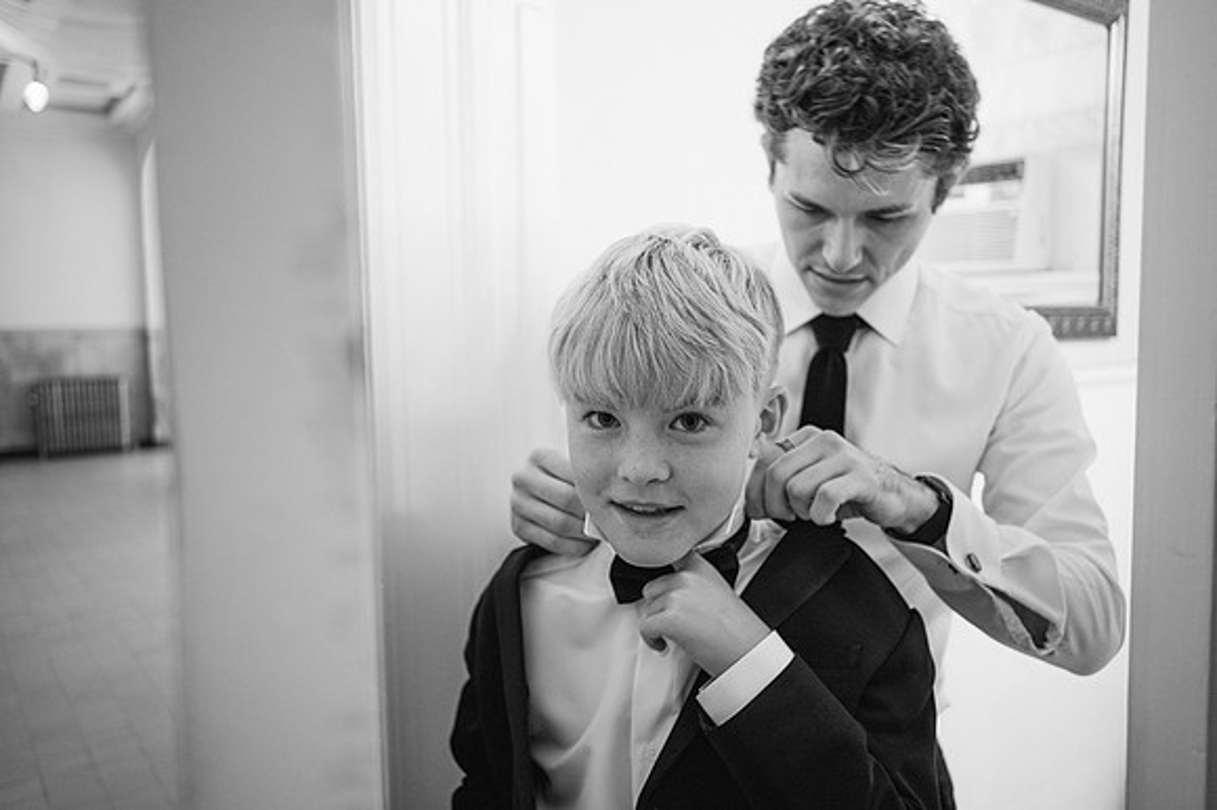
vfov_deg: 46.4
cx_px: 608
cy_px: 405
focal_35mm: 28
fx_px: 946
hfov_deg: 65.5
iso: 640
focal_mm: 28
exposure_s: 1/125
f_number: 2.8
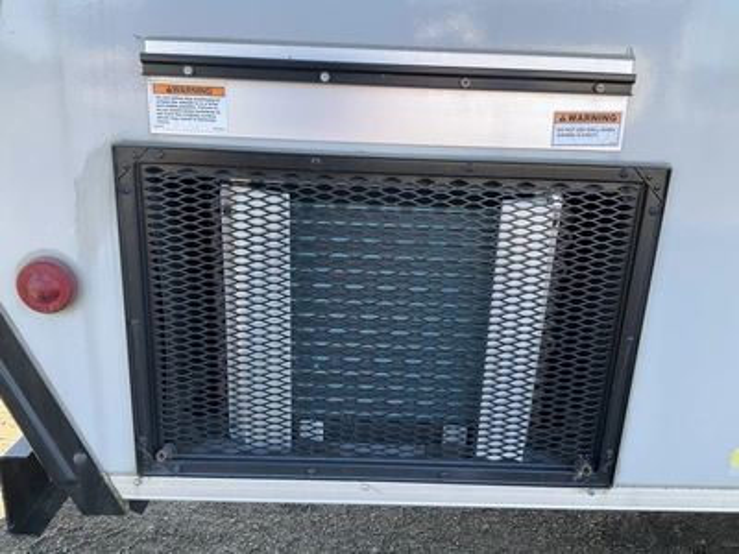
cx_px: 370
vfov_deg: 48.2
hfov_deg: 61.7
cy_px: 277
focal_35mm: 29
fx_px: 619
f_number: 1.8
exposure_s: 1/126
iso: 16
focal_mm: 3
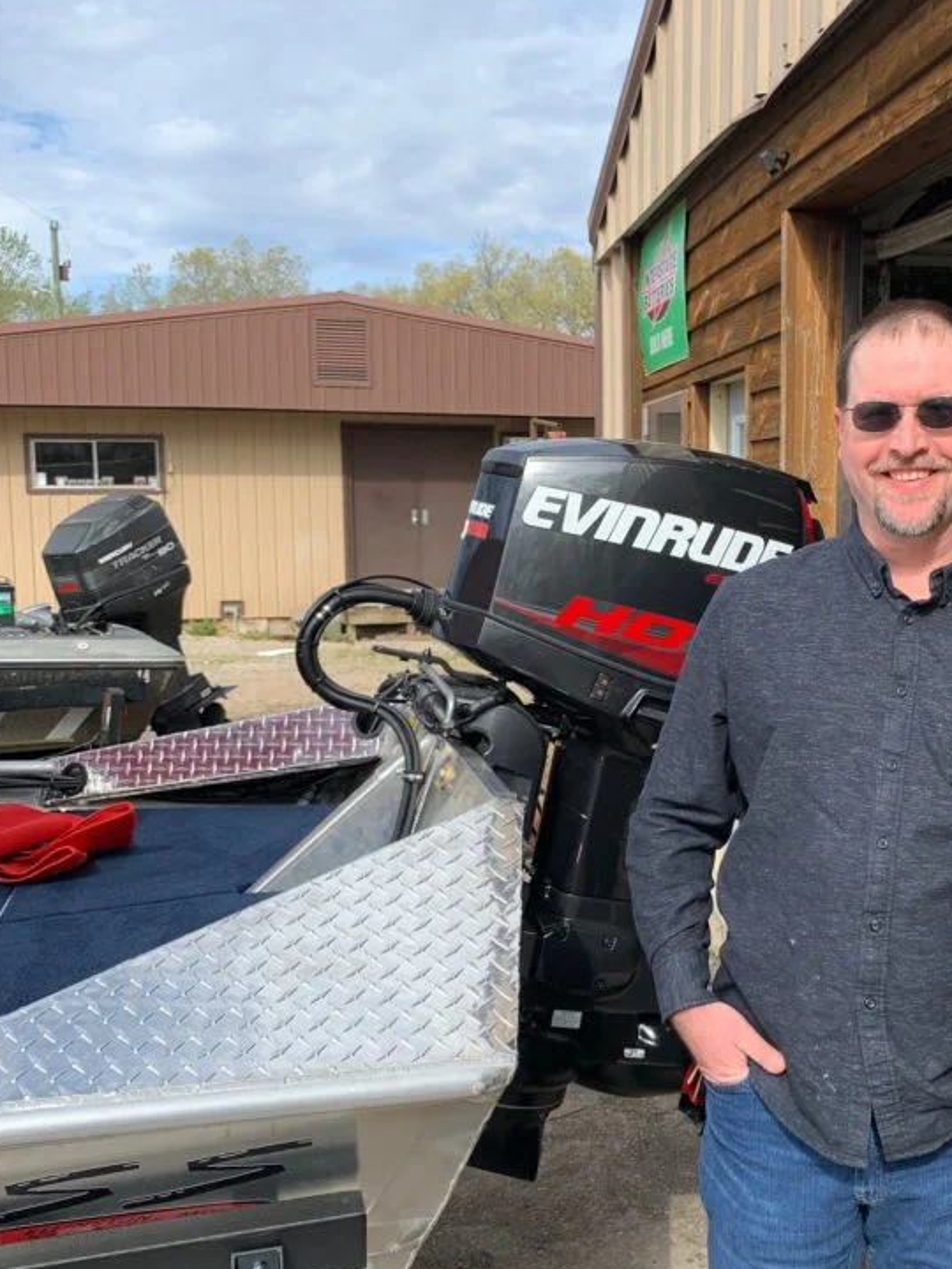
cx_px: 622
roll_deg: -1.0
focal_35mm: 37
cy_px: 686
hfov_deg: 38.3
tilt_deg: -4.8
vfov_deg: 50.1
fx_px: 1357
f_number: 1.8
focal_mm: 4.25
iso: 25
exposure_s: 1/1468
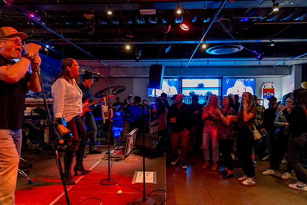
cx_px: 154
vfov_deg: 53.1
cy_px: 102
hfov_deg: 73.8
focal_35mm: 24
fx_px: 205
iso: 6400
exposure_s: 1/40
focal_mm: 24
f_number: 4
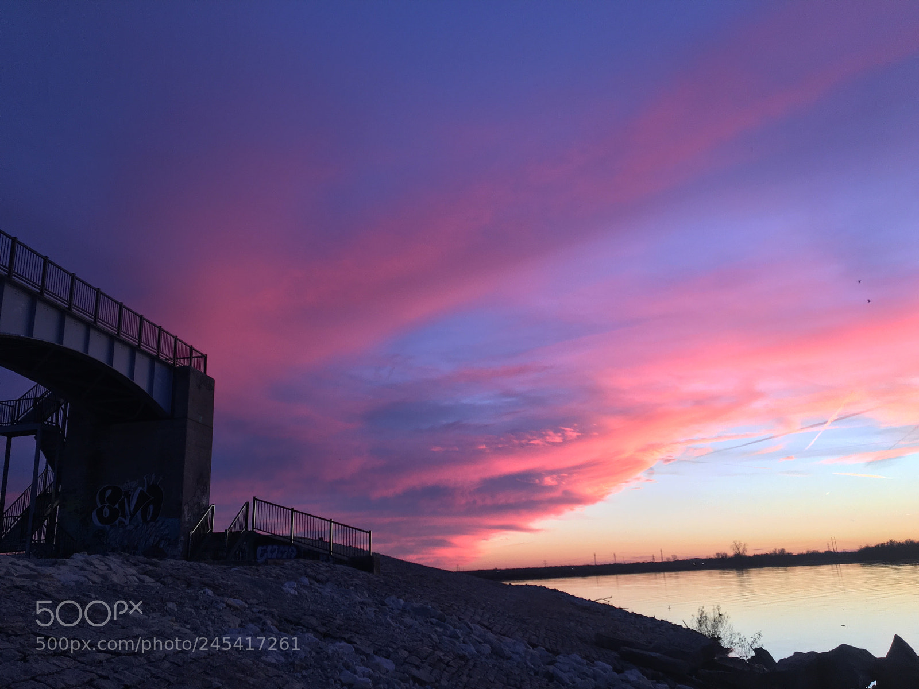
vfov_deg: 48.2
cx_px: 460
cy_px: 344
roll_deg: +2.7
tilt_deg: +16.2
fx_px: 770
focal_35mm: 29
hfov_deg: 61.7
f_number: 2.2
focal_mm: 4.15
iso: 32
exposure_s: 1/60
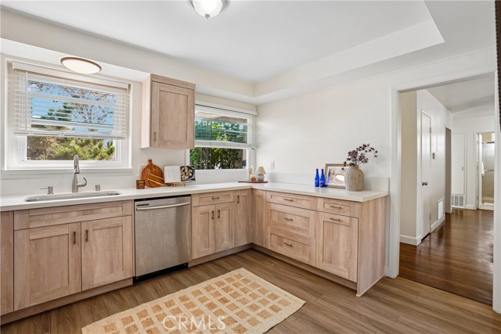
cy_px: 167
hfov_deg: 96.7
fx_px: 223
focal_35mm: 16
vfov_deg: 73.8
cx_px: 250
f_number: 8
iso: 400
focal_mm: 16
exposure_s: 1/25
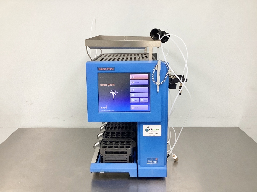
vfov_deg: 45.4
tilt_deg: -17.4
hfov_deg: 58.4
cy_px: 96
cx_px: 128
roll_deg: +0.4
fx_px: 230
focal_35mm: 31
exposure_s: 1/60
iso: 200
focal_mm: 3.3
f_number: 2.4
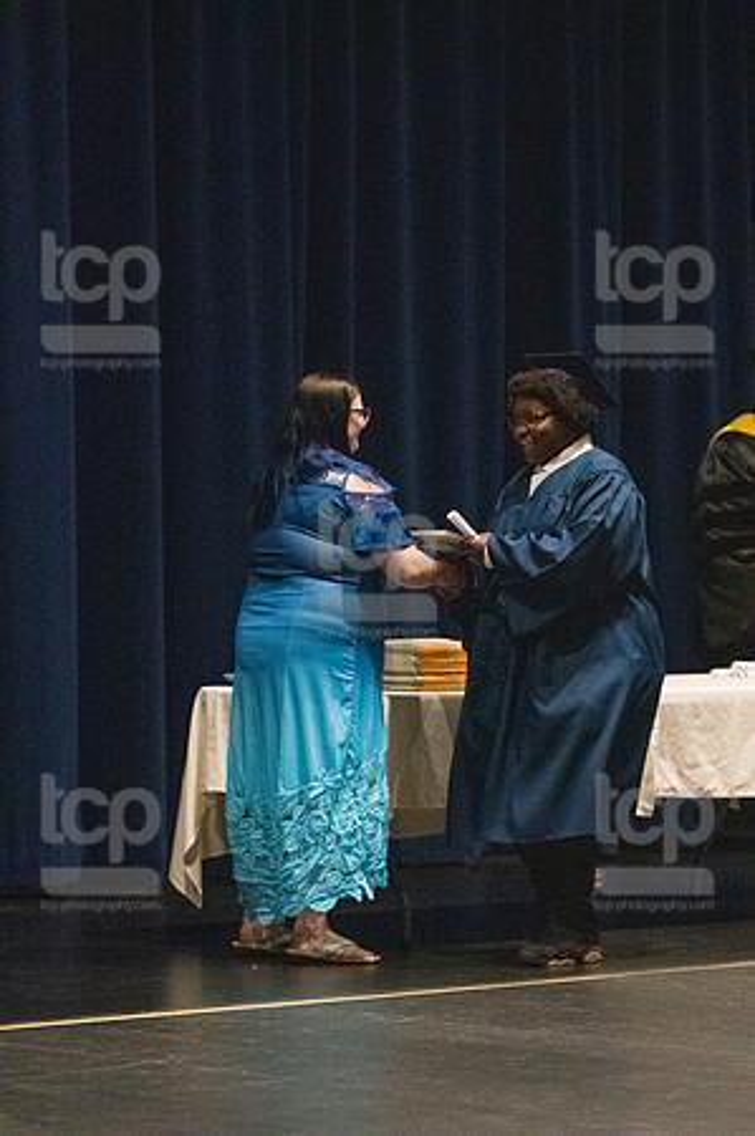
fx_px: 5202
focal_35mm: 165
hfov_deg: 8.3
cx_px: 378
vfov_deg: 12.5
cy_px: 568
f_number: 3.2
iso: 10000
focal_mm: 110
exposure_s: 1/400
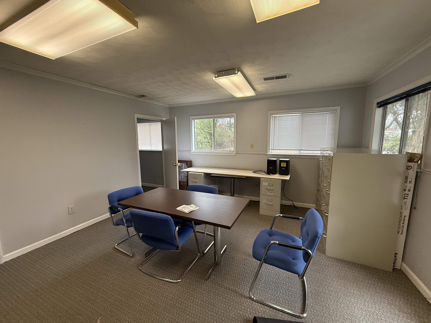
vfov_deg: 85.7
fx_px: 174
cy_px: 162
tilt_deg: -7.6
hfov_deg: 102.1
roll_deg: +1.1
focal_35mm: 14
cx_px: 216
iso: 250
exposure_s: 1/120
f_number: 2.2
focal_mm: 2.22
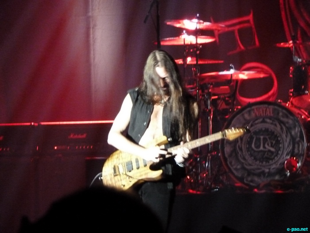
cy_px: 116
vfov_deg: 4.2
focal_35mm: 355
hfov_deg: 5.6
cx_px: 155
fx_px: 3179
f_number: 5.9
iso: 1250
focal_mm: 63.6
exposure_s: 1/15
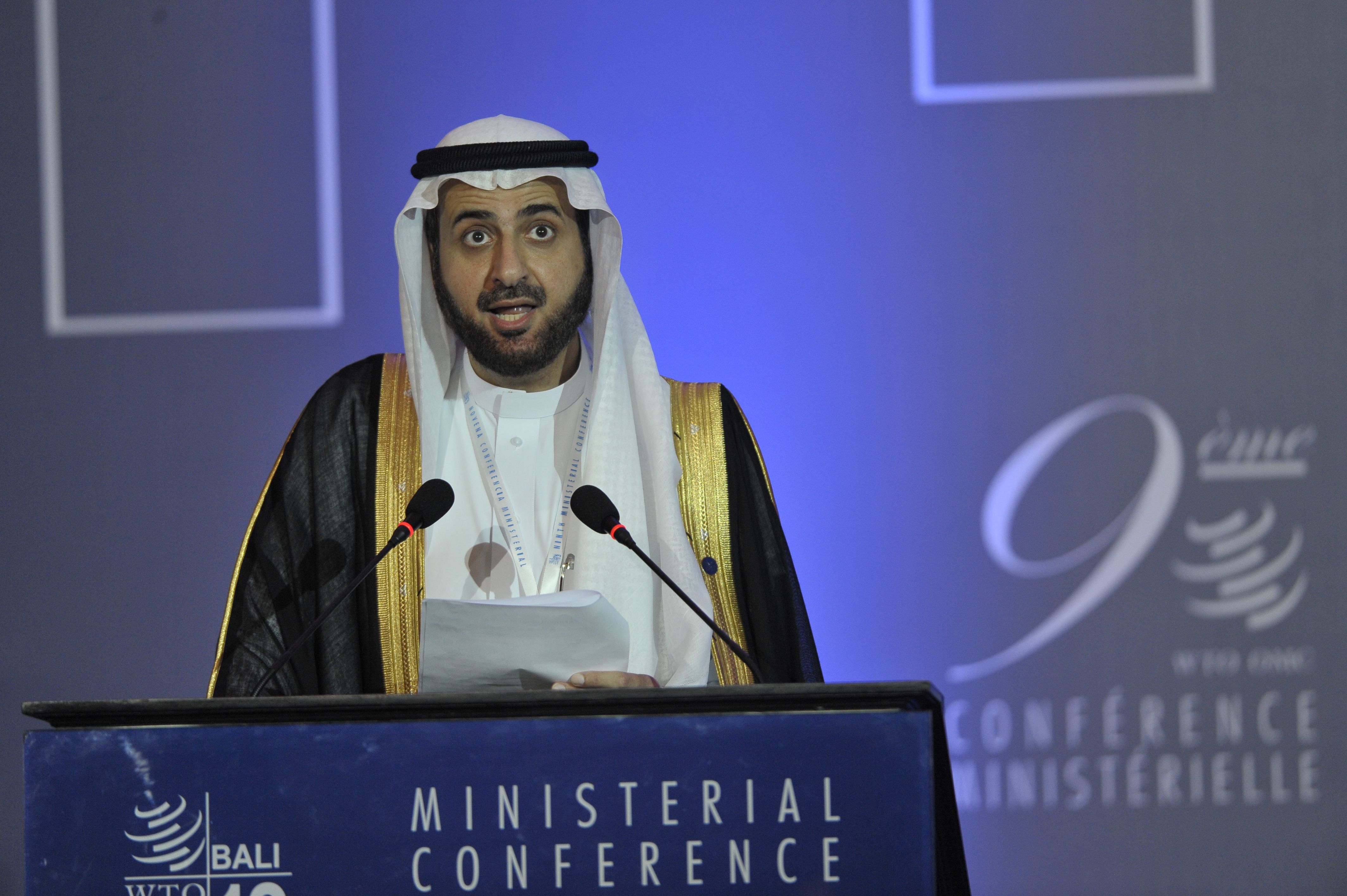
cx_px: 674
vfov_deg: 4.6
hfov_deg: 6.9
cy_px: 448
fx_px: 11218
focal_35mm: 300
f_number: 4
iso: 1600
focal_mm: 300
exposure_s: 1/250
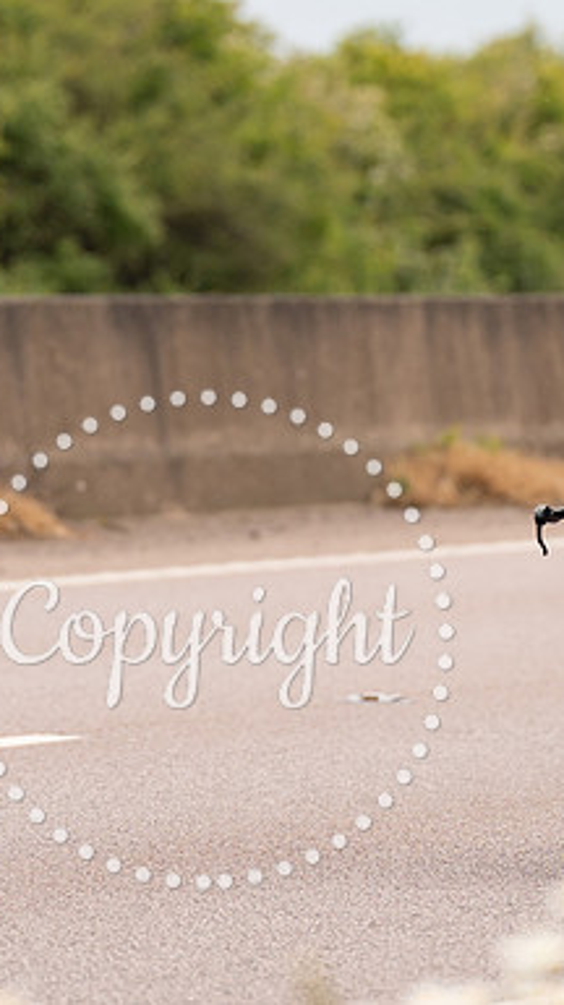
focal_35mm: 583
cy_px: 366
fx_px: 15531
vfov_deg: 3.7
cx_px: 610
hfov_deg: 2.1
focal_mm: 200
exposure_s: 1/800
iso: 125
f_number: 4
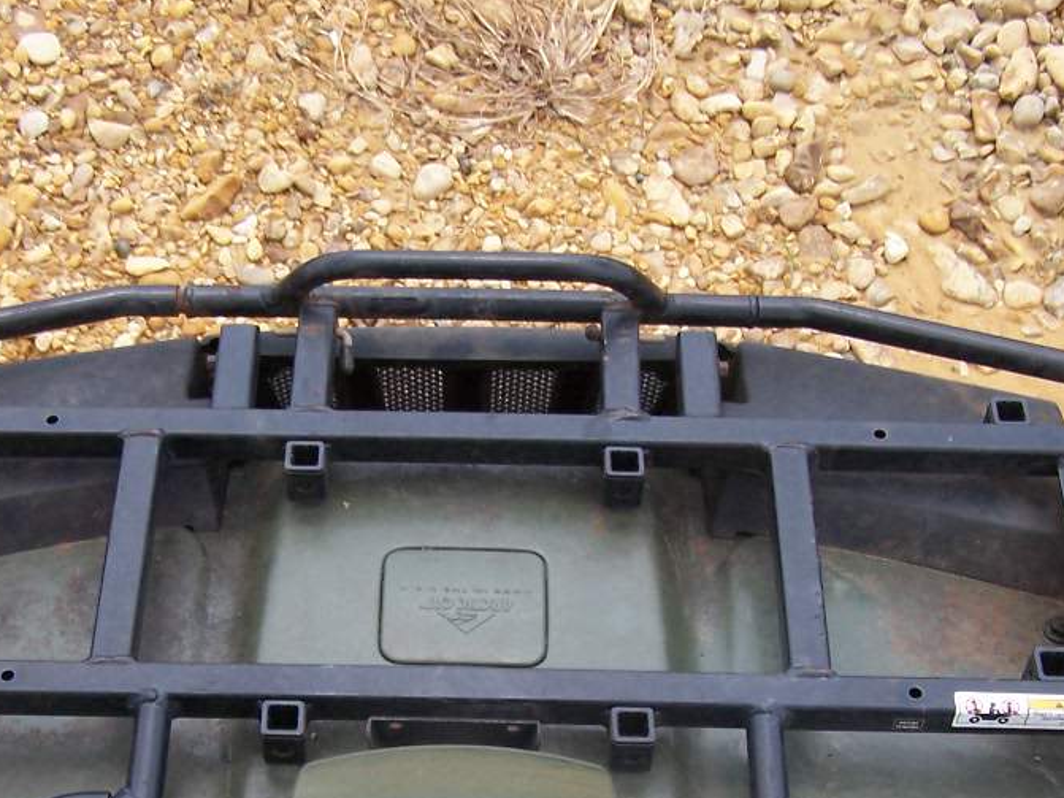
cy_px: 711
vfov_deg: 21.2
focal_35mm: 68
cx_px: 473
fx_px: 2090
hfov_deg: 28.5
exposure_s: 1/750
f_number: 2.8
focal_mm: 6.3
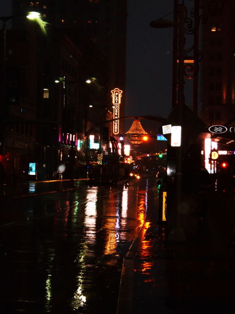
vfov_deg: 20.9
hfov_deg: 15.7
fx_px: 851
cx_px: 117
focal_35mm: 94
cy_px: 158
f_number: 4.6
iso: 500
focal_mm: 16.5
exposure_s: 1/60
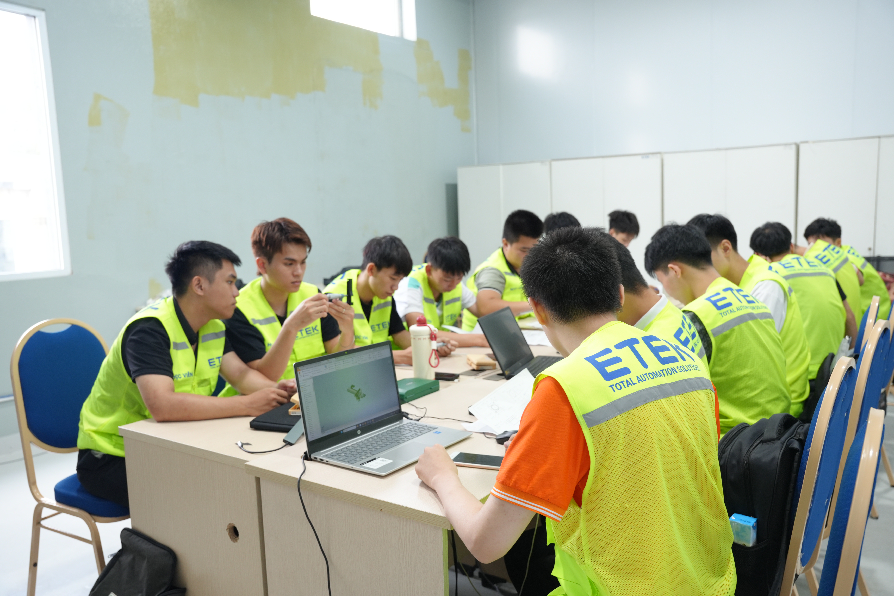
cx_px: 447
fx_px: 730
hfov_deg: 63.0
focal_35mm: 29
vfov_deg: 44.4
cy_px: 298
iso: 800
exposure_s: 1/160
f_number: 4
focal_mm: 29.4
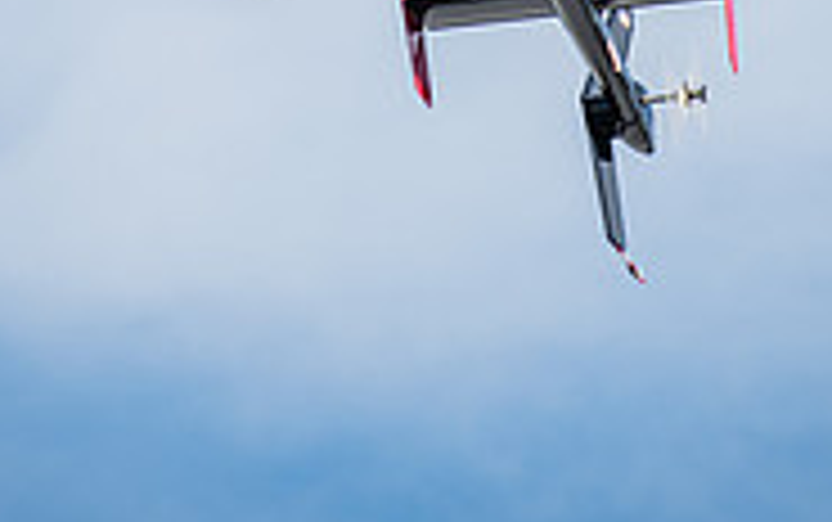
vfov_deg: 2.6
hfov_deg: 4.2
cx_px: 405
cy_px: -356
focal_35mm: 501
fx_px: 11370
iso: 100
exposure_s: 1/320
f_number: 4.8
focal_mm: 135
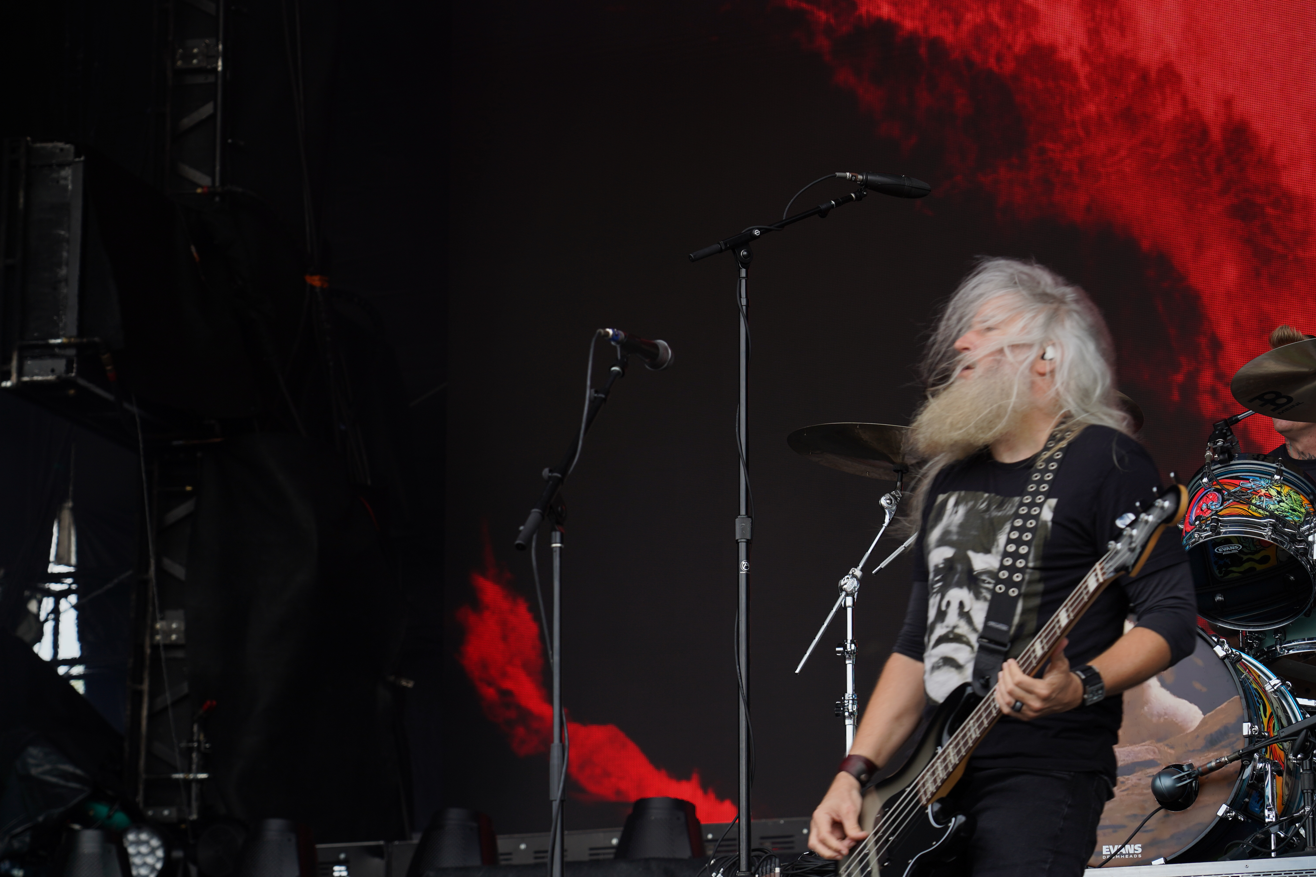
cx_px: 658
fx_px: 3838
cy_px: 438
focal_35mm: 105
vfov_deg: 13.0
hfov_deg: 19.5
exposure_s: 1/160
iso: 100
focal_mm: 105
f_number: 6.3
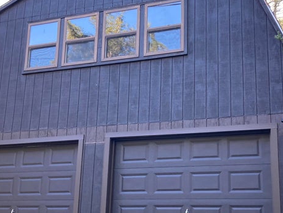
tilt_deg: +13.6
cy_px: 127
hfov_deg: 36.8
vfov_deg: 28.0
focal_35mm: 52
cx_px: 153
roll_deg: -0.8
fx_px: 425
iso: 64
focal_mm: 3.99
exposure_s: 1/121
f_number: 1.8
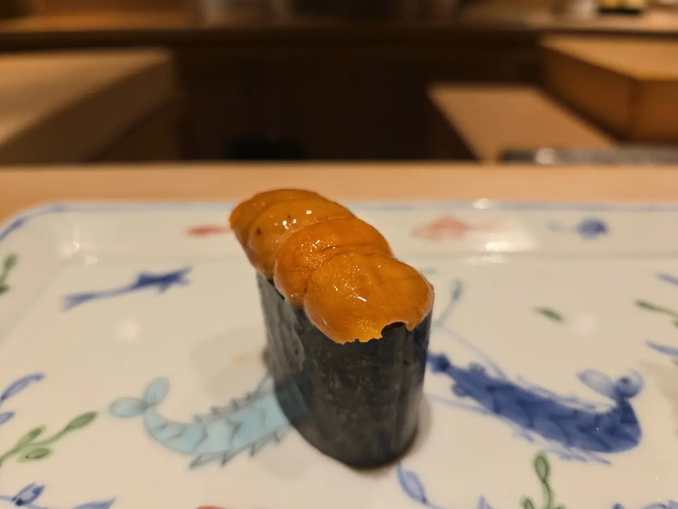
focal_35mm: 23
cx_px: 339
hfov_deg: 73.9
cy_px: 254
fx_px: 450
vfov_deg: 58.9
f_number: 1.8
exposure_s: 1/100
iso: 64
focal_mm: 5.4
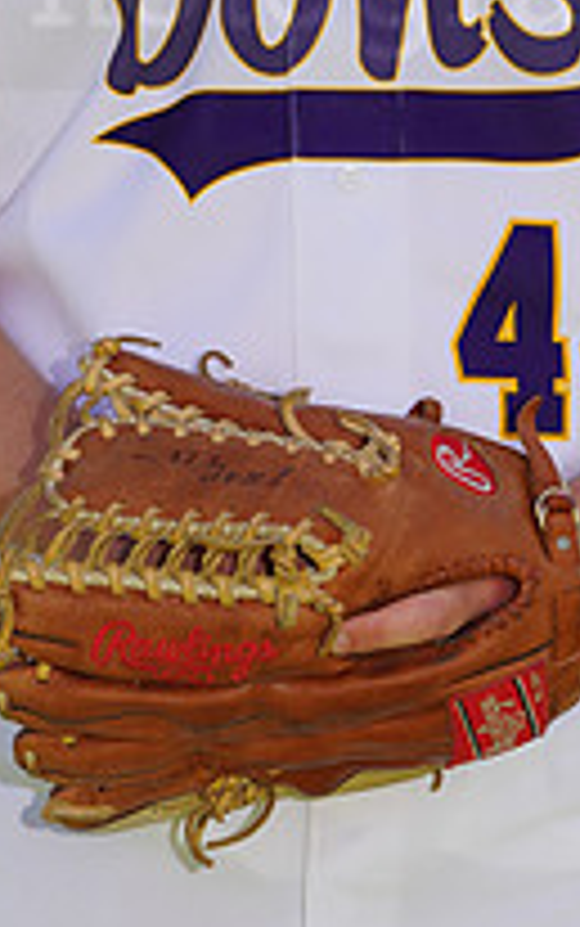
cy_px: -54
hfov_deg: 2.0
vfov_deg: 3.2
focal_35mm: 664
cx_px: 270
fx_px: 16770
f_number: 8
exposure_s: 1/250
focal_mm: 232
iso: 100
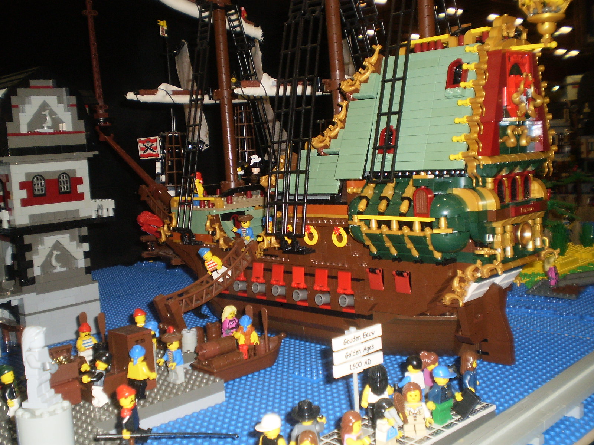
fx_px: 721
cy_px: 222
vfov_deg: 34.3
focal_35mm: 42
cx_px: 297
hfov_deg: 44.8
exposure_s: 1/30
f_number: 3.5
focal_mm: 7.4
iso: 125
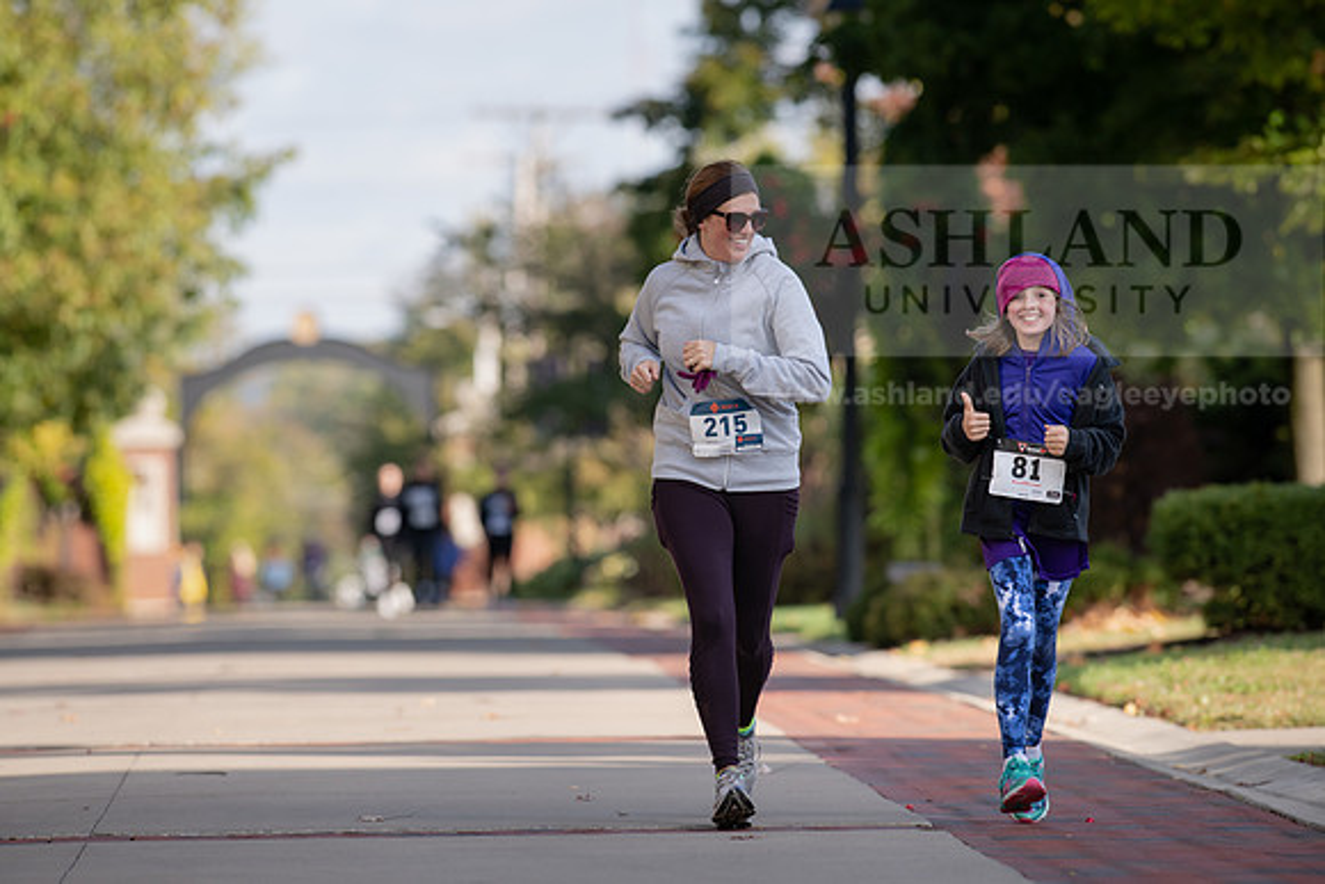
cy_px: 442
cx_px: 662
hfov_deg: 6.9
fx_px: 11044
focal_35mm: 300
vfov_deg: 4.6
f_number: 5
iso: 250
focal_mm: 300
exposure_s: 1/500
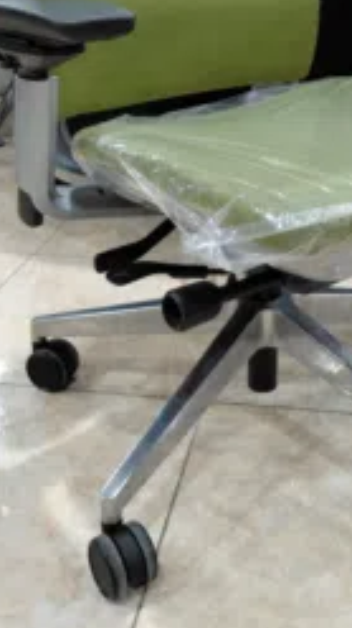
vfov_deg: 44.8
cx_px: 243
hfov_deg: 26.8
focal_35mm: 44
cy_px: 152
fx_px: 732
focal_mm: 4.69
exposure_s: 1/60
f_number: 1.8
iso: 200
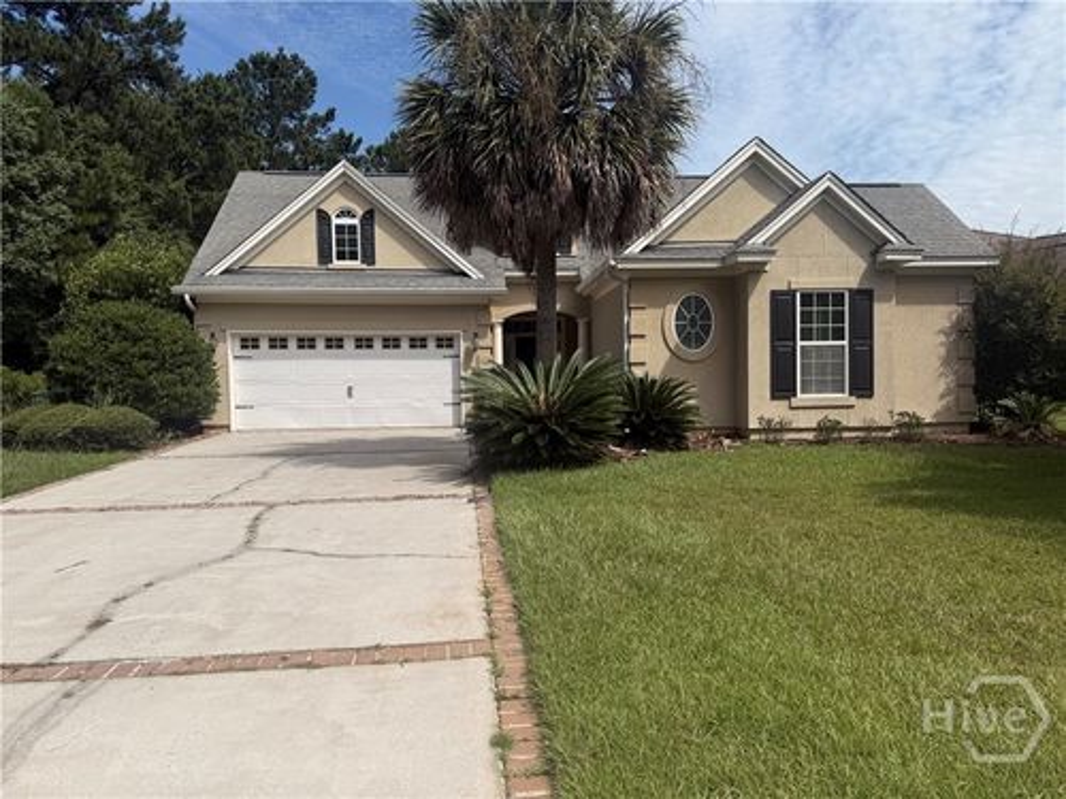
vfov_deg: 56.8
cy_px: 400
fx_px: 739
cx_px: 533
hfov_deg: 71.6
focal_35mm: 24
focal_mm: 6.76
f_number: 1.78
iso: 80
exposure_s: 1/6711
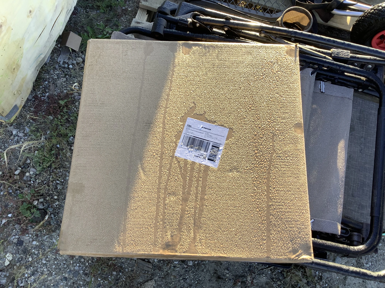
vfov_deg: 45.4
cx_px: 192
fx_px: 345
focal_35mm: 31
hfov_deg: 58.4
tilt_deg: -66.0
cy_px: 144
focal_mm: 3.3
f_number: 2.4
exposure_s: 1/137
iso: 25
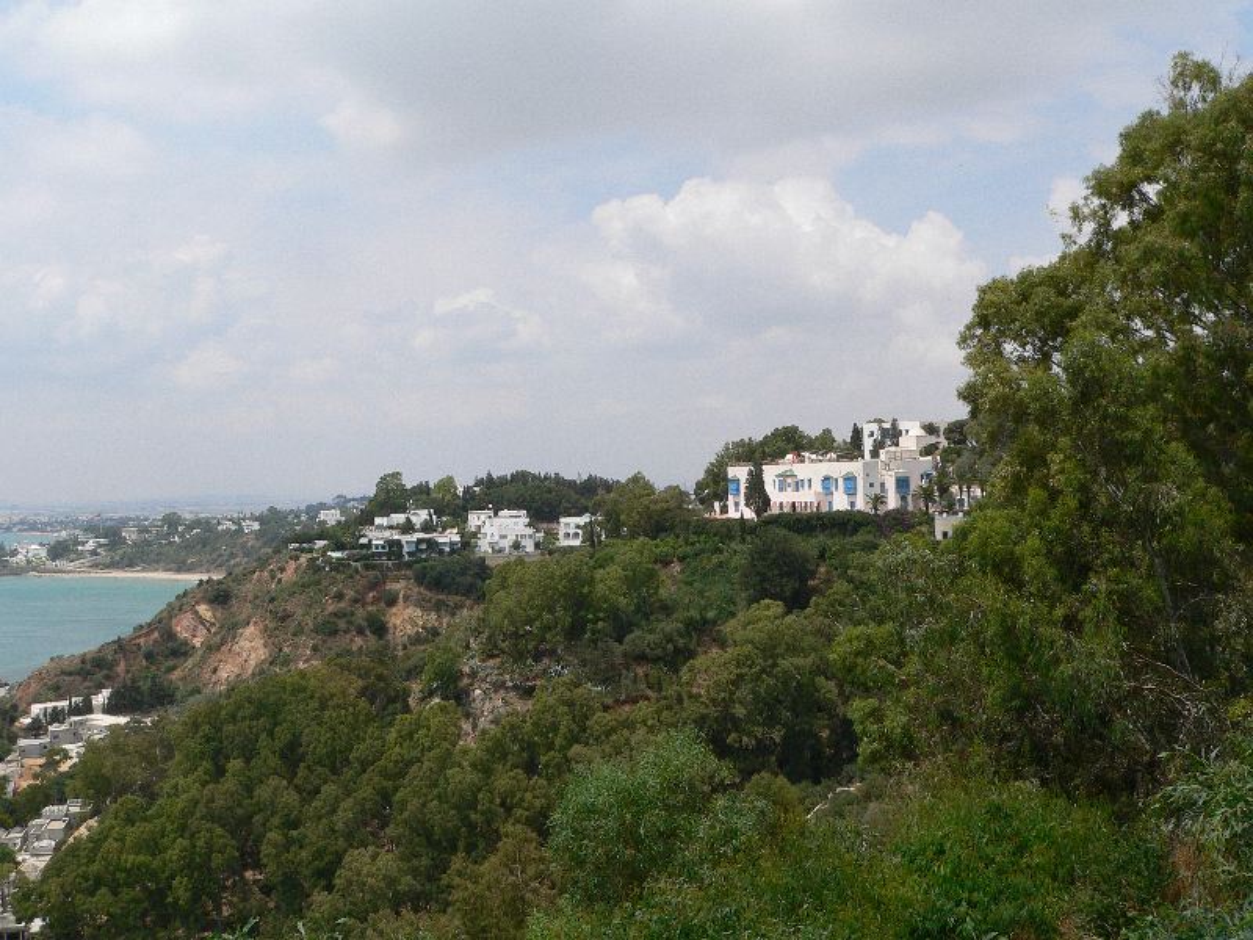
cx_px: 626
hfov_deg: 51.4
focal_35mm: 36
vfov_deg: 39.7
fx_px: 1303
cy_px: 470
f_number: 5.6
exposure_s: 1/640
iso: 80
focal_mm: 6
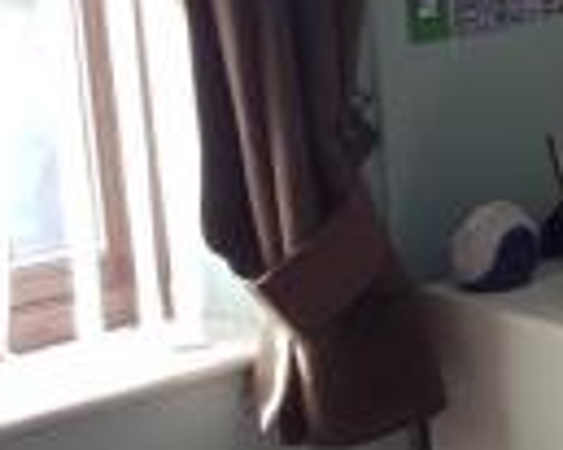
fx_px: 1915
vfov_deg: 13.3
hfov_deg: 13.9
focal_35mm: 115
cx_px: 1154
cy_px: 107
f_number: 1.7
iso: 50
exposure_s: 1/186
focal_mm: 4.2
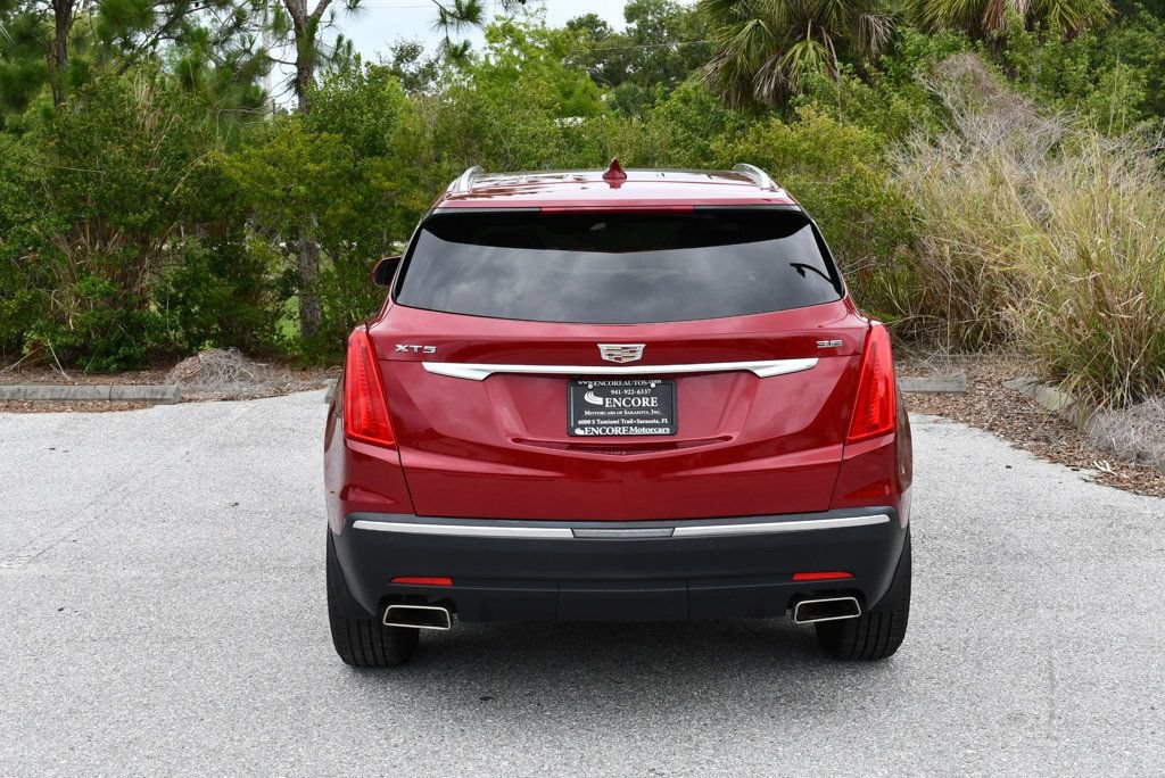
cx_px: 582
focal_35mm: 48
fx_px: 1554
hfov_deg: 41.1
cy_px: 389
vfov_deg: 28.1
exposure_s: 1/250
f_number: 8
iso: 180
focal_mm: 24
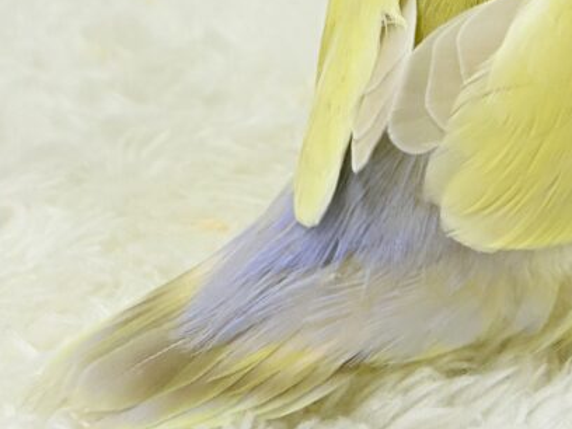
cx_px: 426
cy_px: -150
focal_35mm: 153
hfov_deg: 12.9
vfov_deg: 9.5
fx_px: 2528
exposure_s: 1/50
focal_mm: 5.96
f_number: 1.6
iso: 32
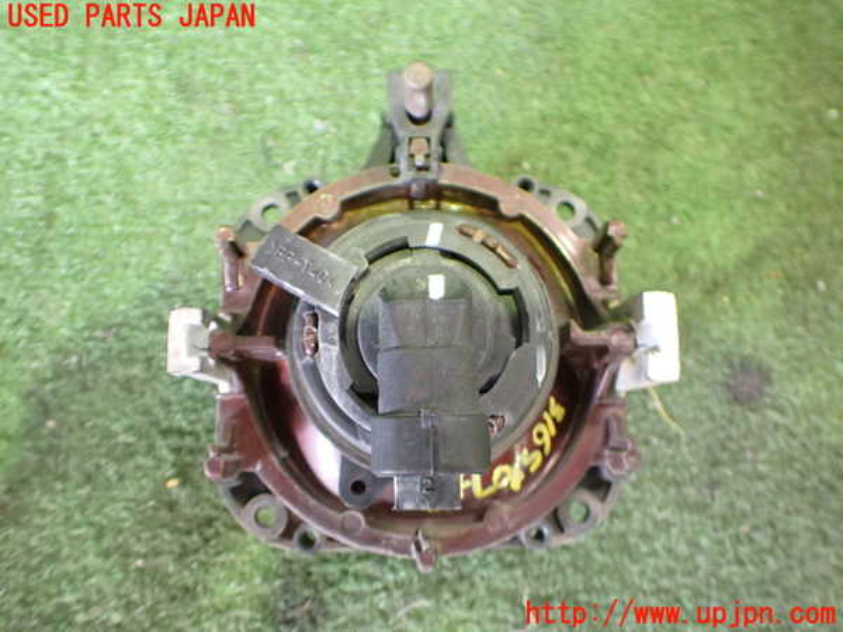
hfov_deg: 60.0
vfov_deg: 46.8
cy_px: 316
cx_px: 422
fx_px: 731
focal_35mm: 30
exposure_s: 1/30
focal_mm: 5.4
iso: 1000
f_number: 2.3
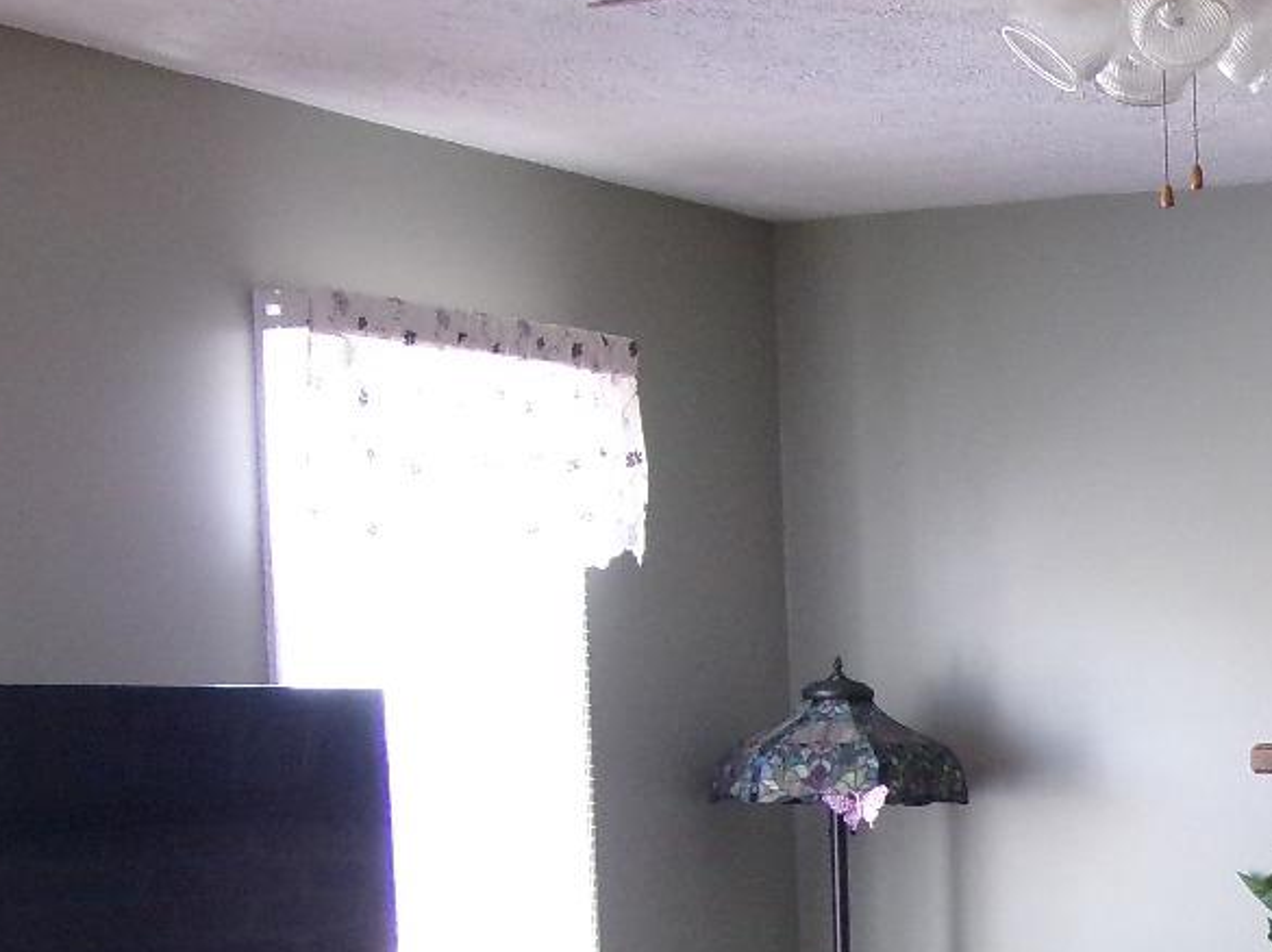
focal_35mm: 101
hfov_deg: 18.8
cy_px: 1069
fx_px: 3709
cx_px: 1357
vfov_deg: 14.3
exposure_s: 1/34
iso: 303
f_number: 3.6
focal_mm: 7.2
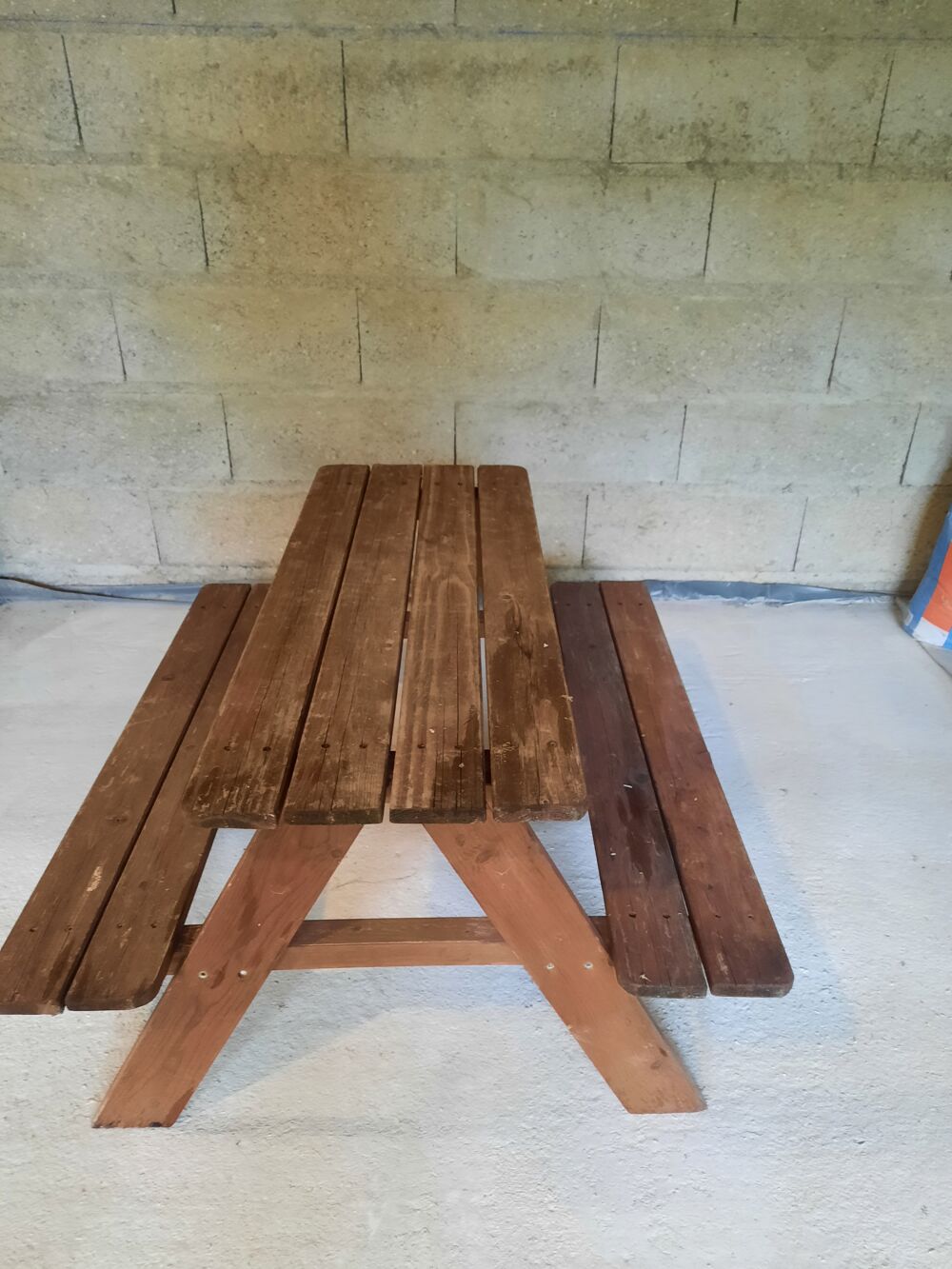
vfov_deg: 69.4
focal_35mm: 25
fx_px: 917
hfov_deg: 54.9
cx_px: 476
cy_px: 634
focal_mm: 4.6
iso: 400
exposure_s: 1/25
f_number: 2
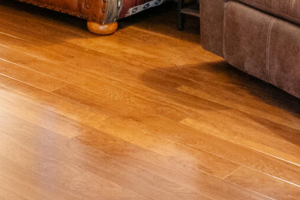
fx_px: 783
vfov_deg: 12.1
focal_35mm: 94
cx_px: 13
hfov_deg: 21.1
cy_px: -259
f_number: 22
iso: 1600
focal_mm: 16
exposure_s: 1/1.25
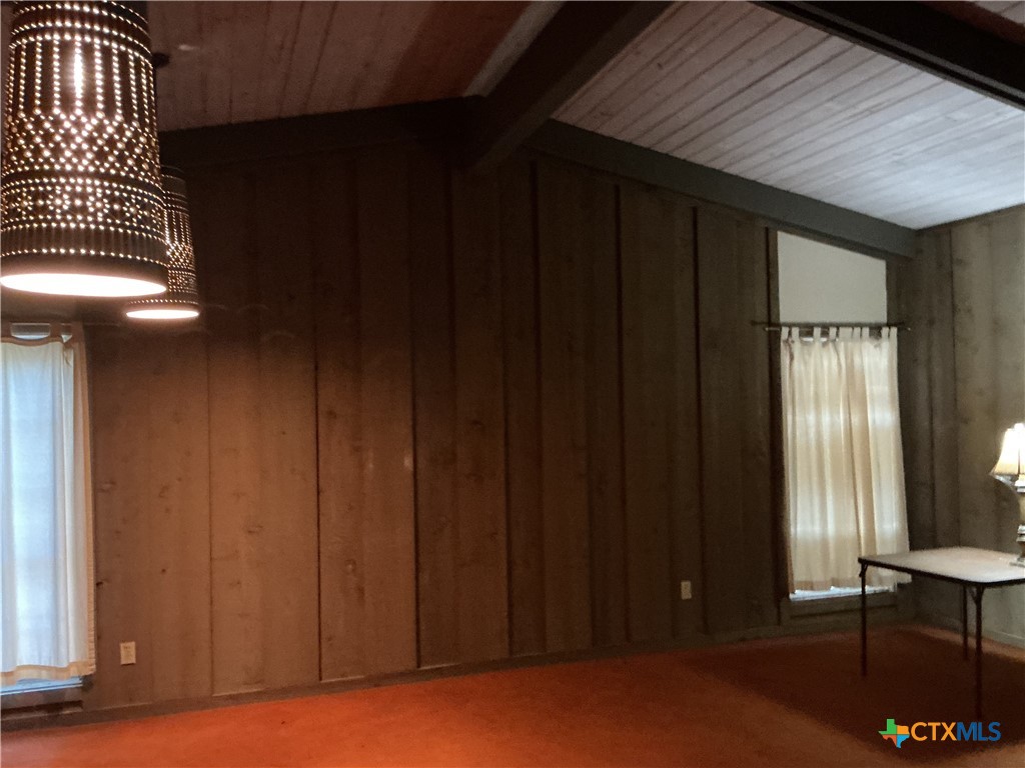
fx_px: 859
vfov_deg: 48.2
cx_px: 512
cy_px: 384
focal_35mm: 29
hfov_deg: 61.7
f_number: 1.8
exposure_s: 1/20
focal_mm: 3
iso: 500
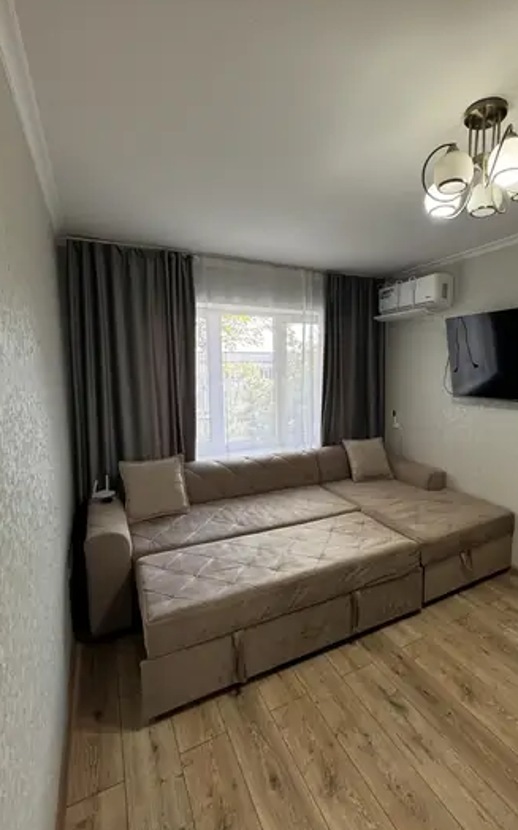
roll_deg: +0.0
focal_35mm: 17
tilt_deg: -5.9
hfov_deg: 67.2
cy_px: 404
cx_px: 315
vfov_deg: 94.4
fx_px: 384
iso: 160
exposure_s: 1/100
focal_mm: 2.22
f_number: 2.2
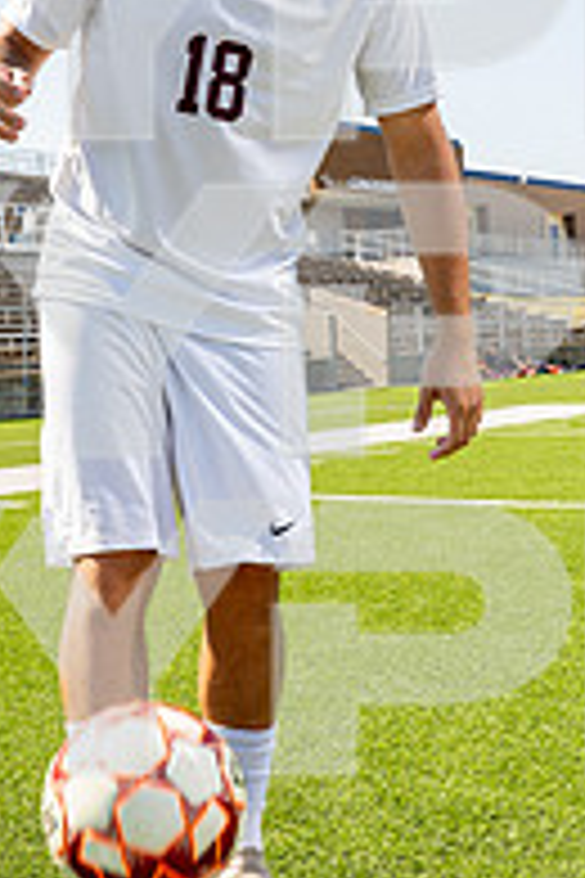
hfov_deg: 25.5
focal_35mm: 53
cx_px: 230
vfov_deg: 37.3
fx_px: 1292
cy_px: 324
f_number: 11
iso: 320
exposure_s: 1/250
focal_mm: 23
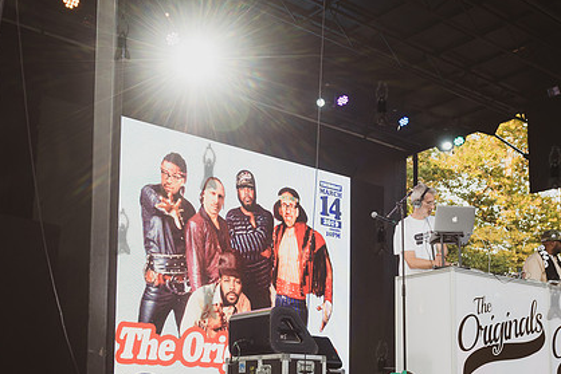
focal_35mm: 49
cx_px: 333
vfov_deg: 27.1
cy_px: 284
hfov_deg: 40.2
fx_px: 764
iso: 500
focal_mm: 26
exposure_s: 1/500
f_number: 4
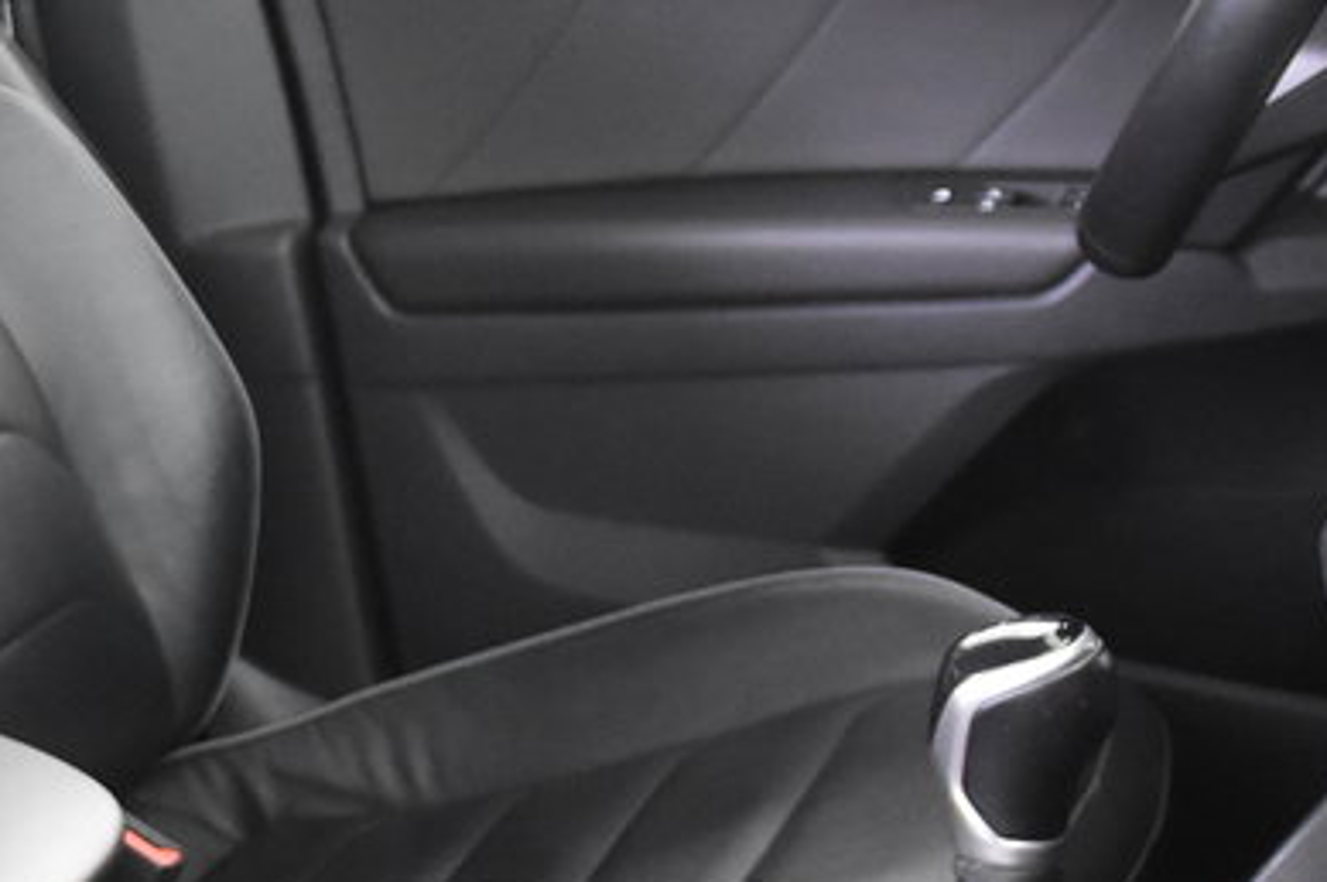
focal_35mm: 99
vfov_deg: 13.7
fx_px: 3646
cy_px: 692
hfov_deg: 19.3
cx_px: -332
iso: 4000
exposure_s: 1/30
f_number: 2.8
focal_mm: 20
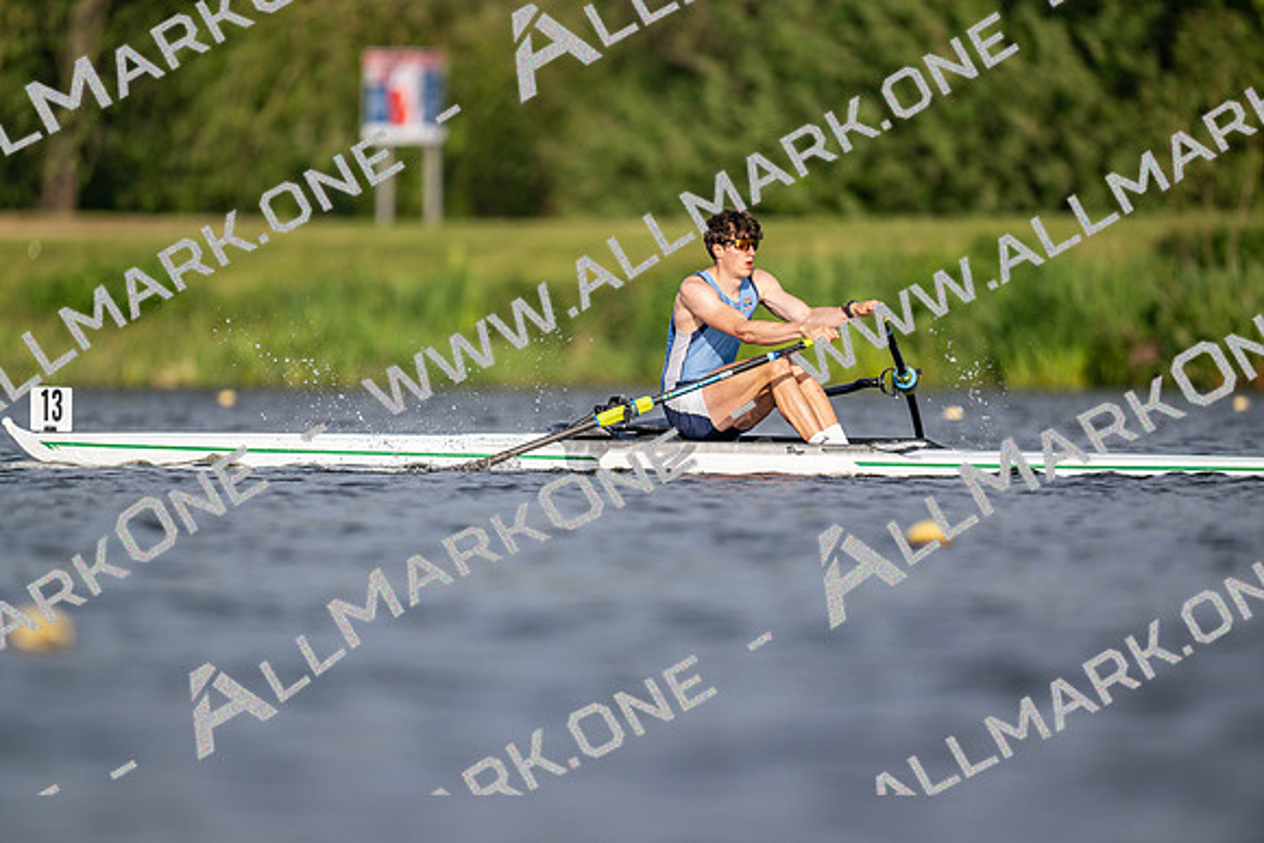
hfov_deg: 3.4
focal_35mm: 600
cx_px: 632
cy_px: 422
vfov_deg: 2.3
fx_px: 21071
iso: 220
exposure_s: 1/2500
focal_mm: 600
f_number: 4
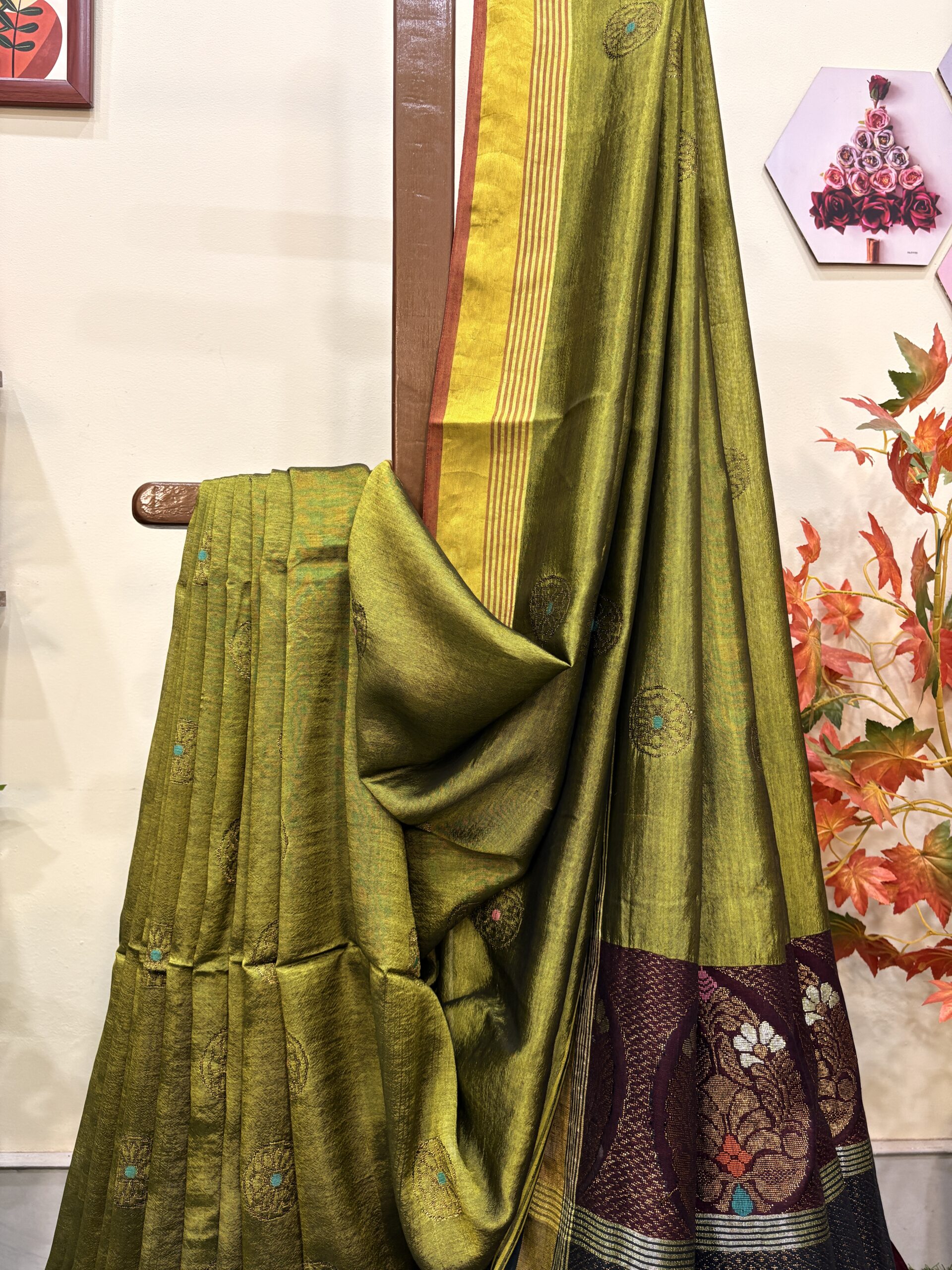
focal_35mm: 26
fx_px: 953
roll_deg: -0.6
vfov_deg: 67.3
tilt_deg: -0.9
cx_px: 476
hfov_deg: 53.1
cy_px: 635
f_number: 1.6
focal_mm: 5.96
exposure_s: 1/50
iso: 160
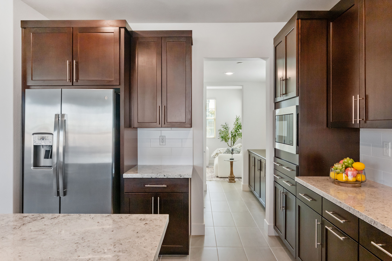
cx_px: 196
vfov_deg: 55.1
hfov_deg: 76.1
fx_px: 250
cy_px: 130
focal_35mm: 23
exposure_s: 1/40
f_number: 9
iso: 400
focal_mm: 15.5
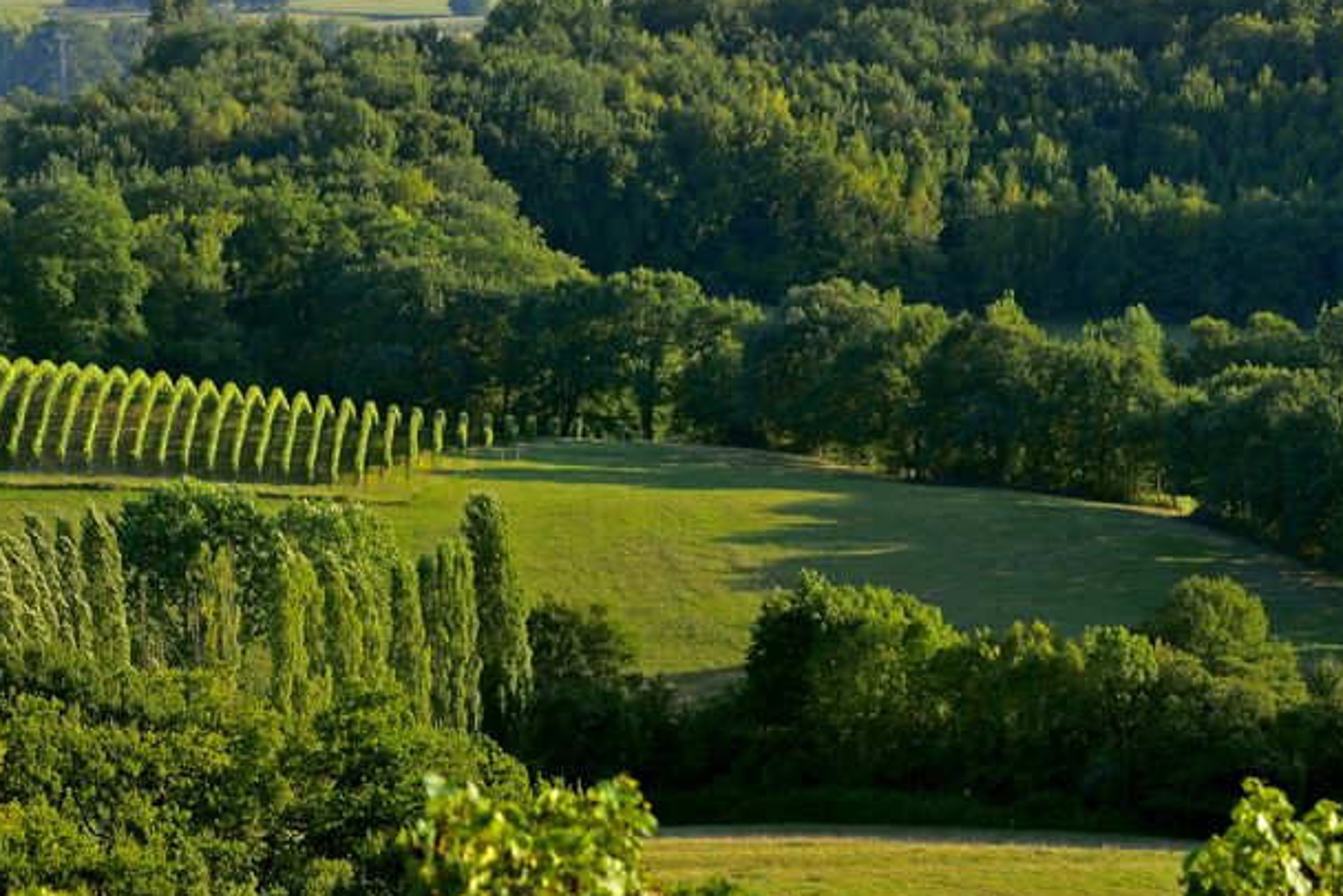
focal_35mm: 232
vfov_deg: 5.9
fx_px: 8659
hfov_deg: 8.8
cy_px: 520
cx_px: -11
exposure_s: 1/100
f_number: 8
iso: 100
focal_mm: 98
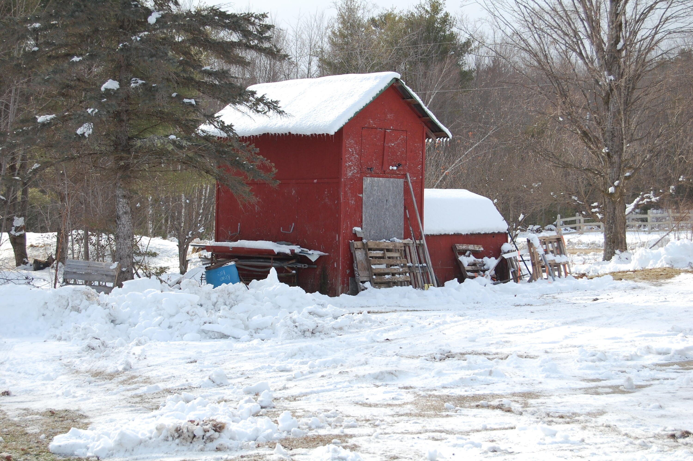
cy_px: 230
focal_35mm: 69
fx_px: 1327
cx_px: 346
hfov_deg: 29.3
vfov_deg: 19.7
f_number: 8
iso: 200
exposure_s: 1/250
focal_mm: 46
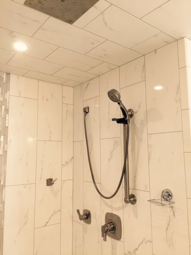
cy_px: 128
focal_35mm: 29
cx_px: 96
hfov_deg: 48.2
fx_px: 213
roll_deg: +0.4
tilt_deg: +7.3
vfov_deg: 61.7
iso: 64
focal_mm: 4.15
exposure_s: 1/30
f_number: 2.2
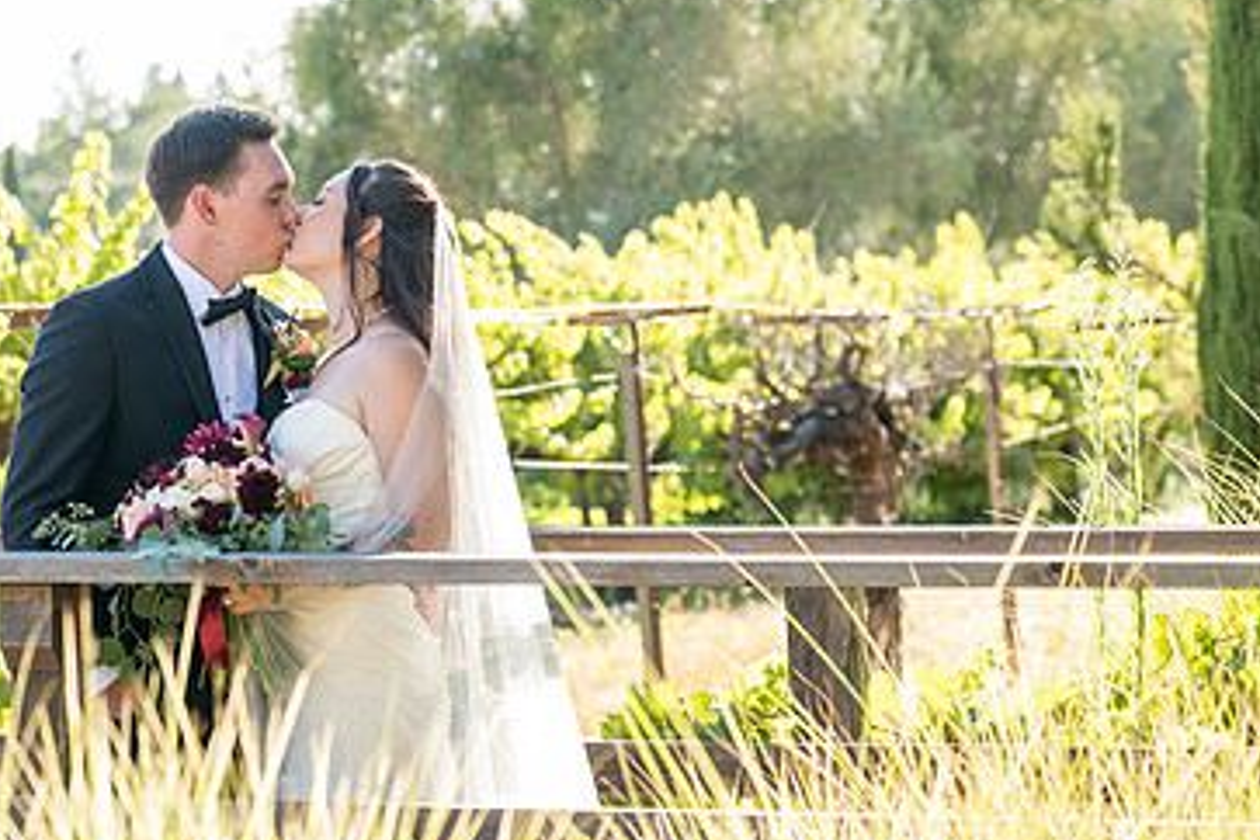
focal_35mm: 139
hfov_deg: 14.7
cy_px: 231
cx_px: 389
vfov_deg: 9.9
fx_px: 4865
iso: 400
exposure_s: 1/400
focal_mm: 87
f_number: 4
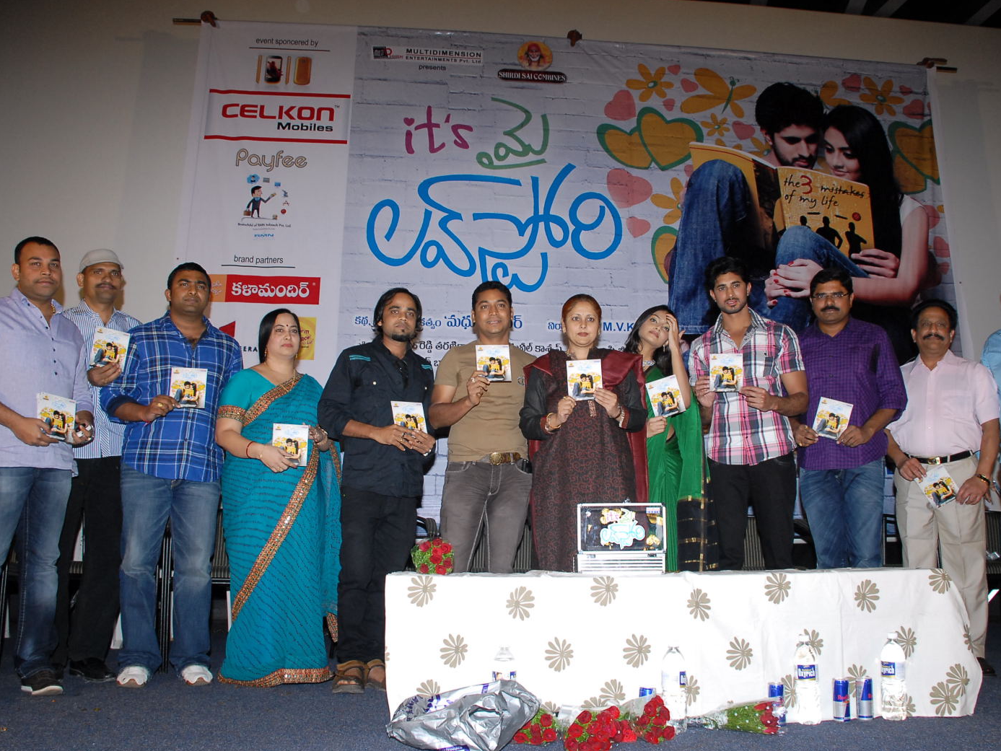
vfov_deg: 46.8
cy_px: 379
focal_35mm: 30
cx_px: 541
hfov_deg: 59.9
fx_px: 868
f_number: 5.6
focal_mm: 18
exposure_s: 1/100
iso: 500
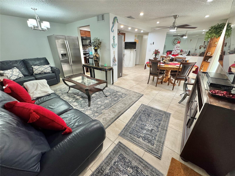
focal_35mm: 14
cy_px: 88
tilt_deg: -24.8
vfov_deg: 85.7
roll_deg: -0.4
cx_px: 118
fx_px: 95
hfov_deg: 102.1
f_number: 2.2
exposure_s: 1/60
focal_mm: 2.22
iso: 160
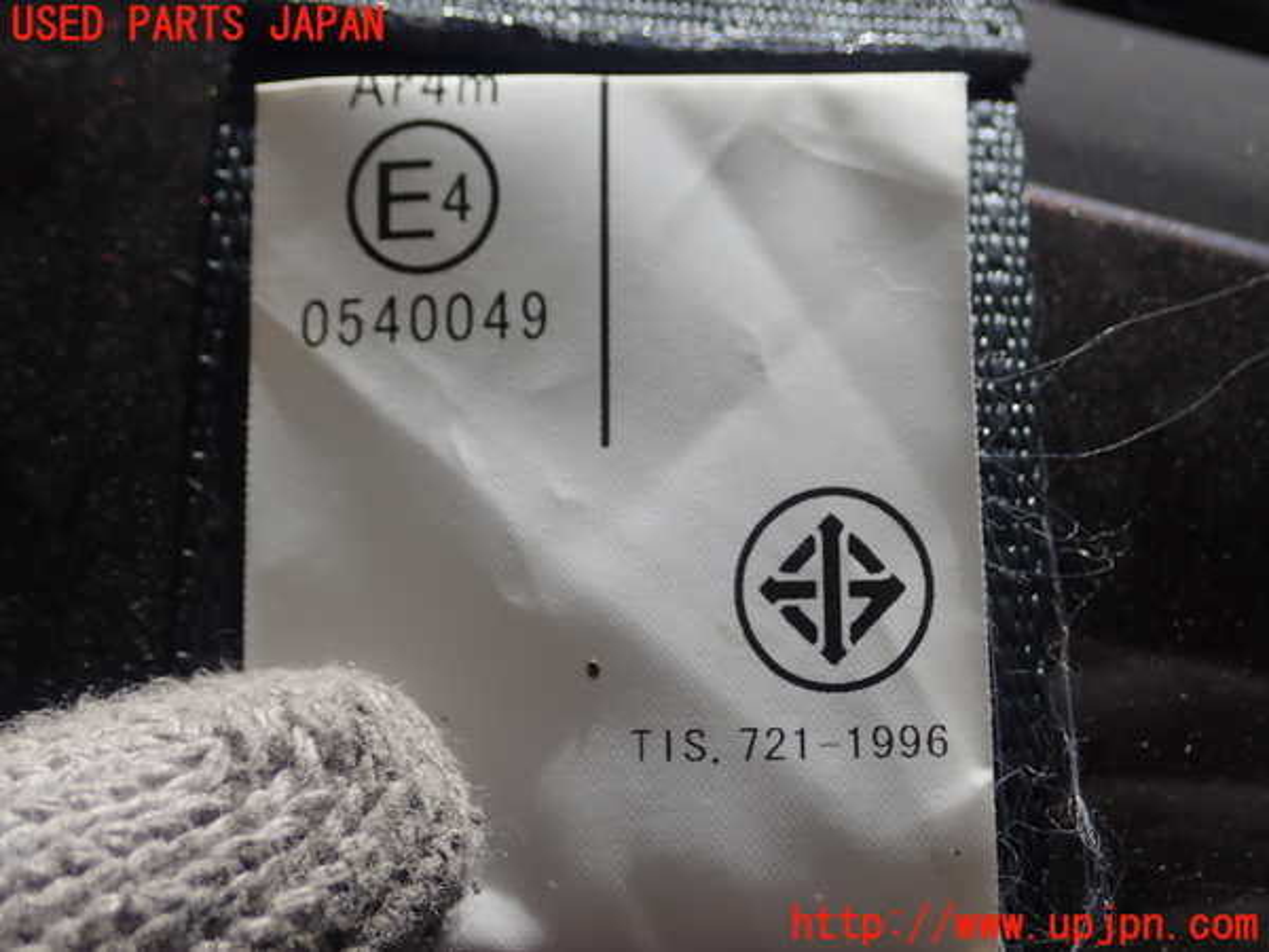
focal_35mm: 57
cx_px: 634
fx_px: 2090
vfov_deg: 25.7
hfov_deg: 33.8
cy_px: 476
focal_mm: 10.29
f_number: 3.5
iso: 100
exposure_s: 1/160
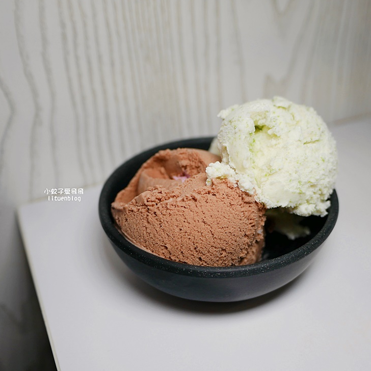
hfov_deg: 48.1
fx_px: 412
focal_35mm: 34
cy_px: 185
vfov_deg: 48.5
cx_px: 226
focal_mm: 14
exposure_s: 1/320
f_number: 2.5
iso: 200
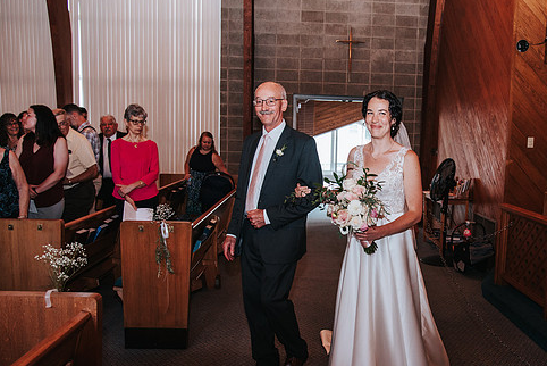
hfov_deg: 58.1
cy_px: 200
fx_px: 486
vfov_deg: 41.1
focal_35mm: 32
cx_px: 335
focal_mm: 24
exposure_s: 1/200
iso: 1000
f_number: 4
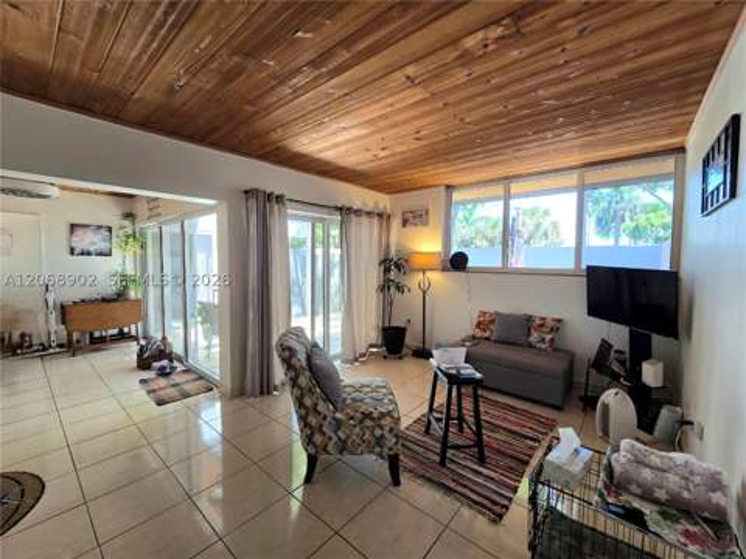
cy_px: 280
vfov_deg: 89.9
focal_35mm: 13
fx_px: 280
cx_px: 373
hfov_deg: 106.2
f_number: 2.2
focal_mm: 2.2
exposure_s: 1/60.2
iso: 80
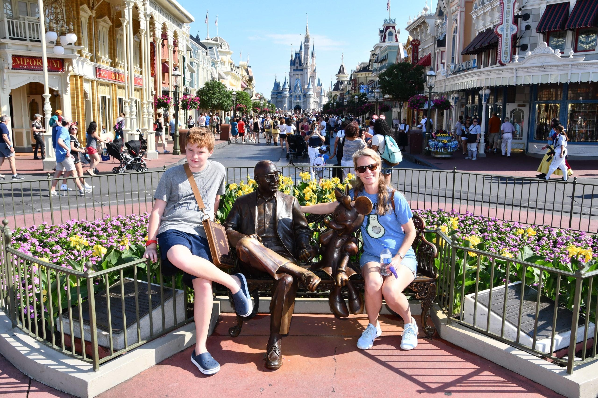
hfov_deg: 57.2
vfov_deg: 40.0
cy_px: 199
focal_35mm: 33
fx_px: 548
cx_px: 299
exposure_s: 1/250
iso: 400
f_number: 13
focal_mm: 22
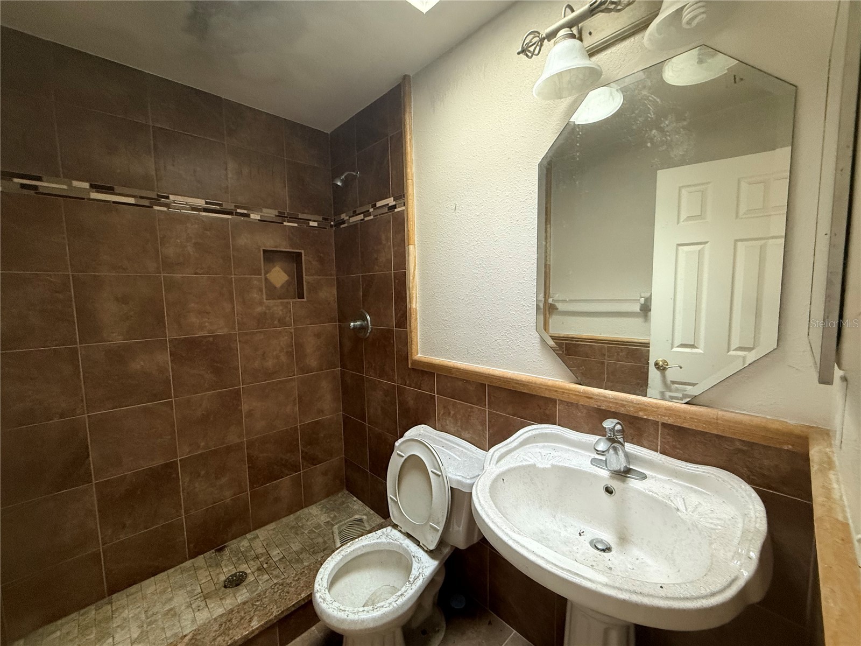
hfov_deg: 102.1
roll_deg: +1.5
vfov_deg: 85.7
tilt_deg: -5.0
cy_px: 323
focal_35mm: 14
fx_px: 348
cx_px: 430
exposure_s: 1/60
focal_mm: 2.22
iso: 500
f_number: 2.2
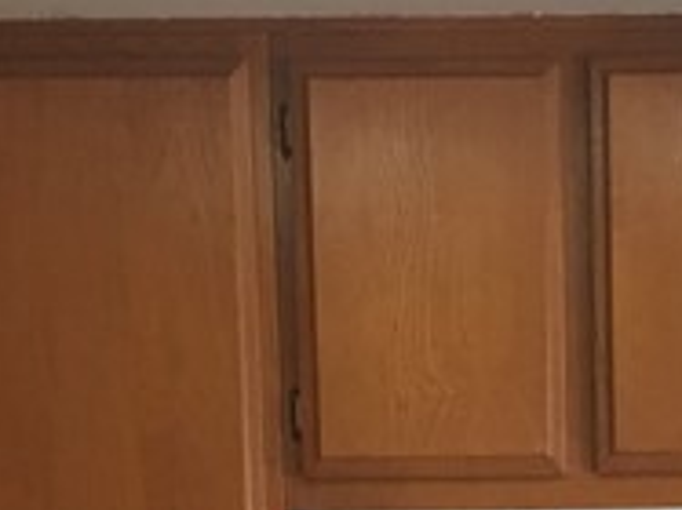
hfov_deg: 12.3
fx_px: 3131
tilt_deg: -8.9
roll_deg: +1.4
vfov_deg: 8.6
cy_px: 1148
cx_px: 613
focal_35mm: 159
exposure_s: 1/30
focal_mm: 4.15
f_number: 2.2
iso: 40
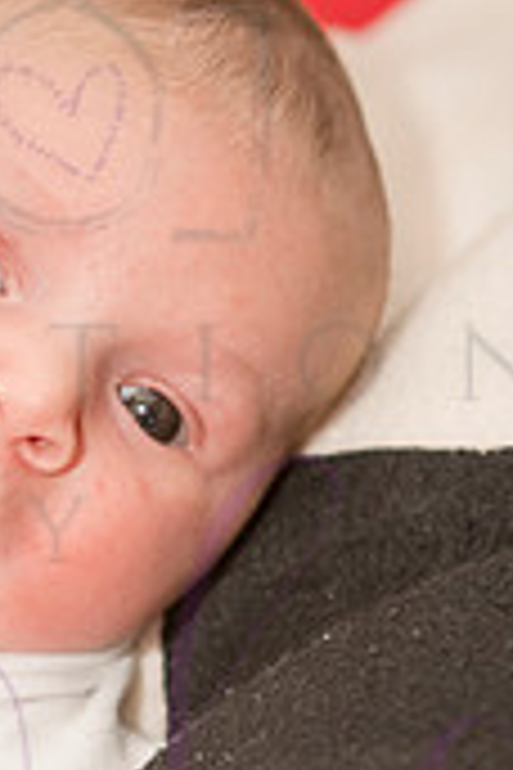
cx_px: 76
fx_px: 4788
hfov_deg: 6.1
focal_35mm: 224
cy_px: 522
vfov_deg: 9.2
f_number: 4
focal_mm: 85
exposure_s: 1/250
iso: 800
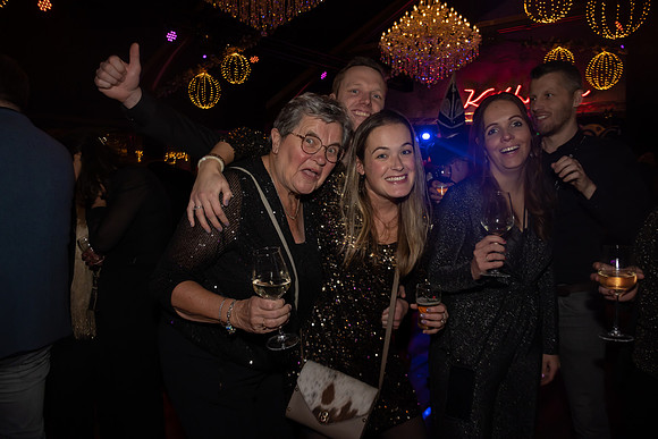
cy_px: 220
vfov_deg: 48.0
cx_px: 329
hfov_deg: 67.4
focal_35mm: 27
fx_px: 494
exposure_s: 1/80
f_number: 3.5
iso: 400
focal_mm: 18
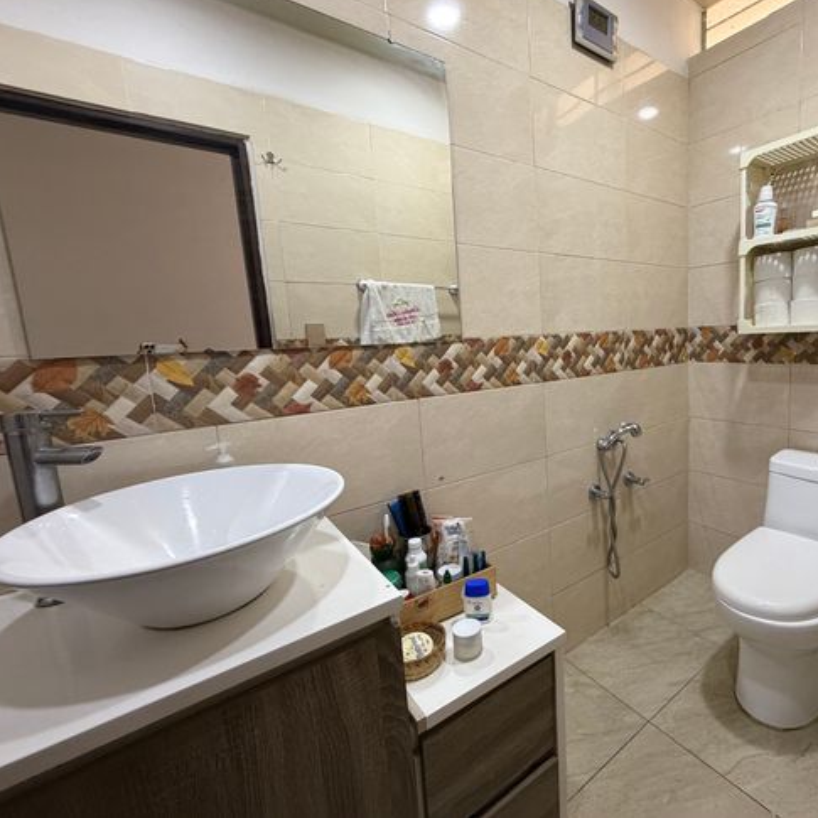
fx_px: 454
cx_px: 549
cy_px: 398
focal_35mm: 17
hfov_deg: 81.0
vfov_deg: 83.9
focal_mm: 2.22
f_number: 2.2
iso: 320
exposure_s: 1/74
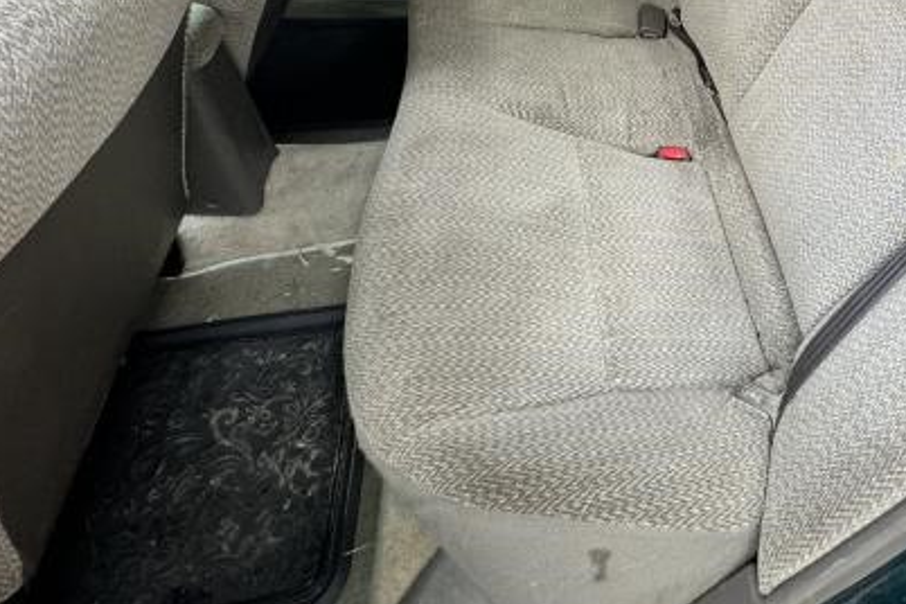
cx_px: 672
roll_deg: -5.6
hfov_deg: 60.4
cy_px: 18
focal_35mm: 29
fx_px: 730
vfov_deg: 40.2
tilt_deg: -34.8
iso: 200
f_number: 2.2
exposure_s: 1/60
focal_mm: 2.22
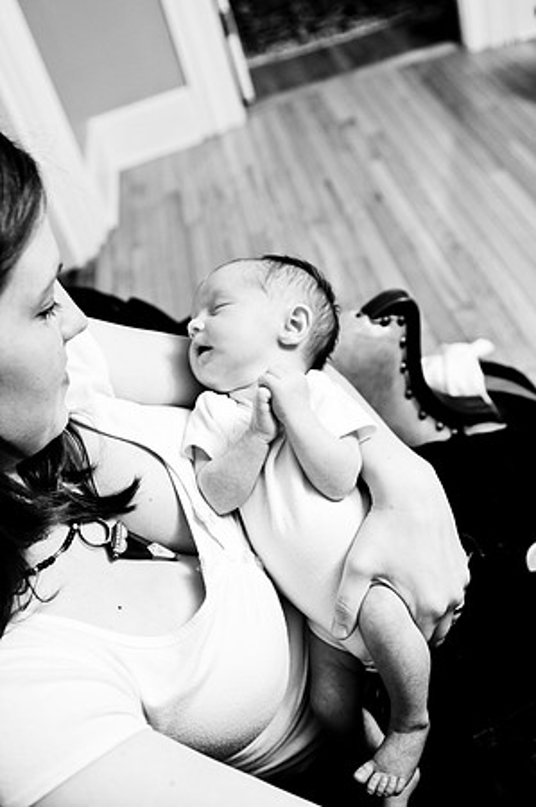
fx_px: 806
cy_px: 404
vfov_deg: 53.2
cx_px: 268
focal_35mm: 36
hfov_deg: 36.8
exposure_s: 1/13
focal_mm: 24
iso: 200
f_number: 2.8
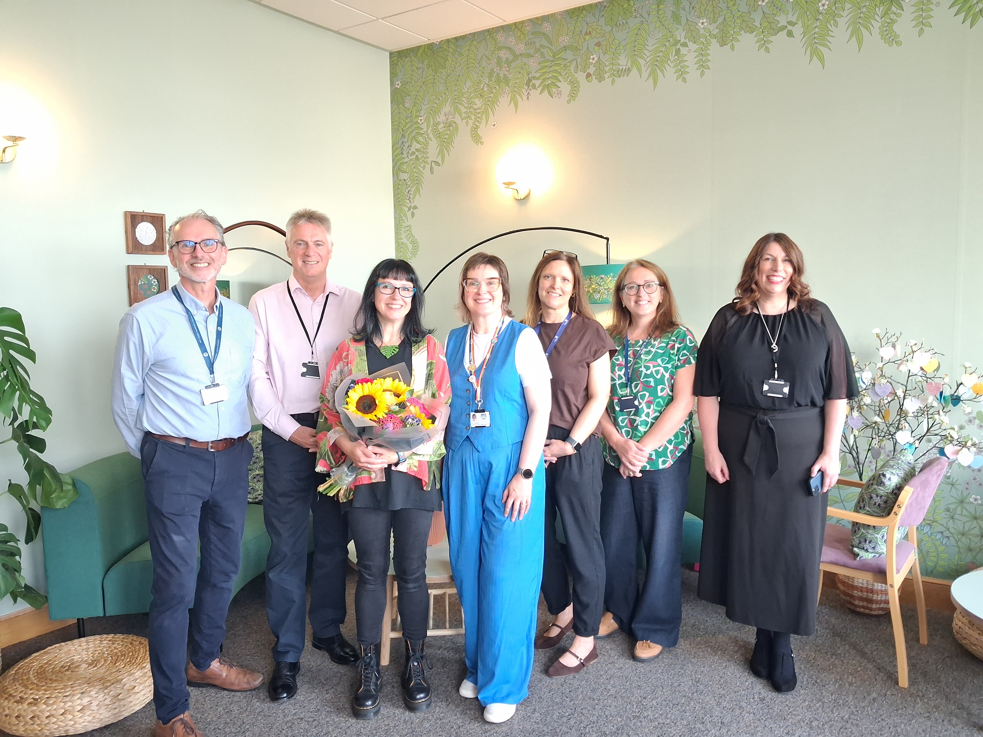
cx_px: 492
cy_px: 368
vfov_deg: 51.4
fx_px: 767
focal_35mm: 27
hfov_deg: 65.3
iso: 500
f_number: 1.8
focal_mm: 4
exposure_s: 1/50
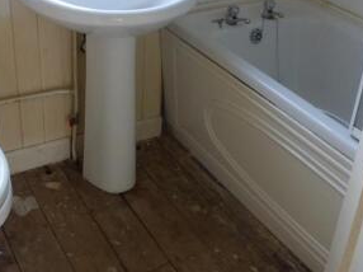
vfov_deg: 28.0
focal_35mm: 51
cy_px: 62
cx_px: 152
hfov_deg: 37.4
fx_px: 534
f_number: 3.3
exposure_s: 1/60
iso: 200
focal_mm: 4.3
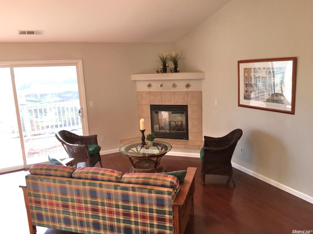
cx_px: 156
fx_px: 262
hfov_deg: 61.7
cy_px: 117
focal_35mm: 29
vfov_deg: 48.2
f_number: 2.2
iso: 25
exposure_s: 1/60
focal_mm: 4.15
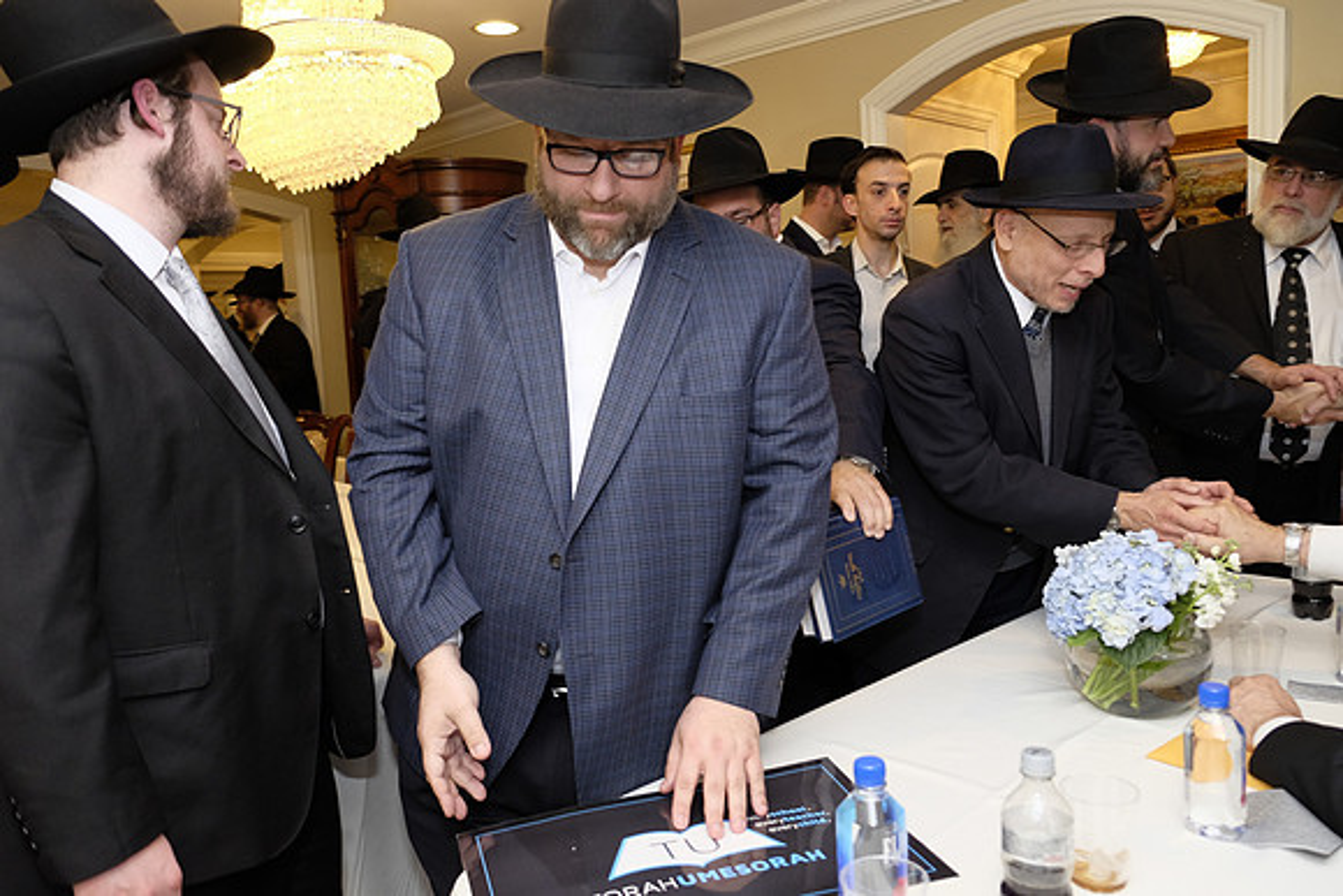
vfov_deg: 48.0
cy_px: 448
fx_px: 1007
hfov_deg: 67.4
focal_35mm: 27
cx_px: 672
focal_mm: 18
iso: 800
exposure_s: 1/180
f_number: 2.8
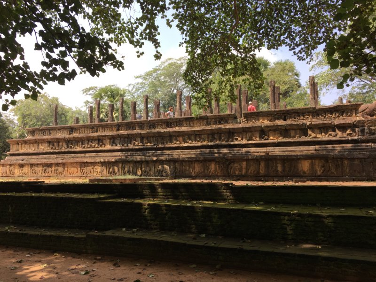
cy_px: 141
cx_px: 188
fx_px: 315
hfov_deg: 61.7
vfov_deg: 48.2
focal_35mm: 29
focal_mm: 4.15
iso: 25
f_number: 2.2
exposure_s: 1/596
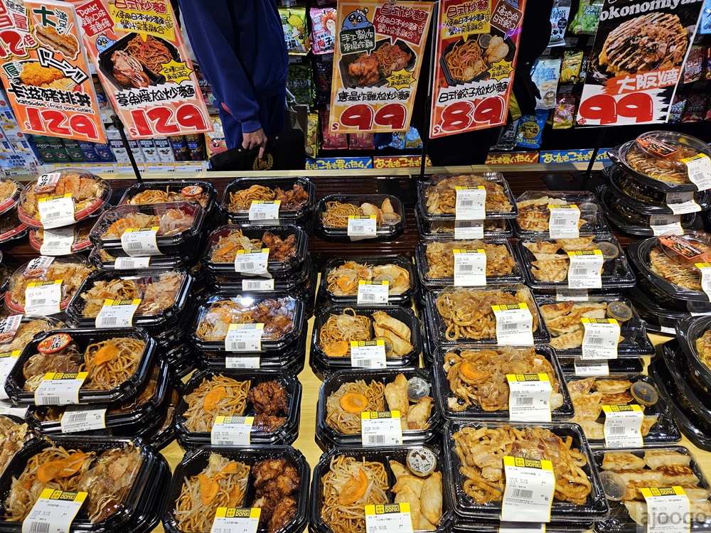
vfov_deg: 58.9
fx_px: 472
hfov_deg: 73.9
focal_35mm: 23
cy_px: 266
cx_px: 356
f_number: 1.8
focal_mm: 5.4
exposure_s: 1/120
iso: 50
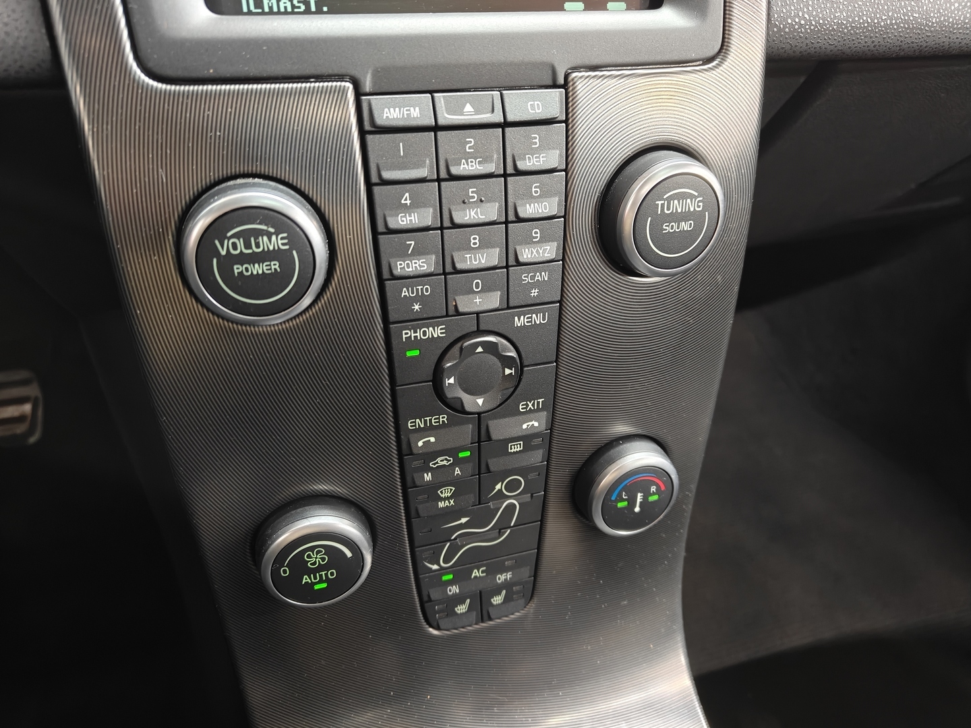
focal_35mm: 24
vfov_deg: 56.8
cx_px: 486
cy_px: 364
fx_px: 673
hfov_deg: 71.6
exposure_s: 1/20
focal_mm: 5.59
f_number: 1.8
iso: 400
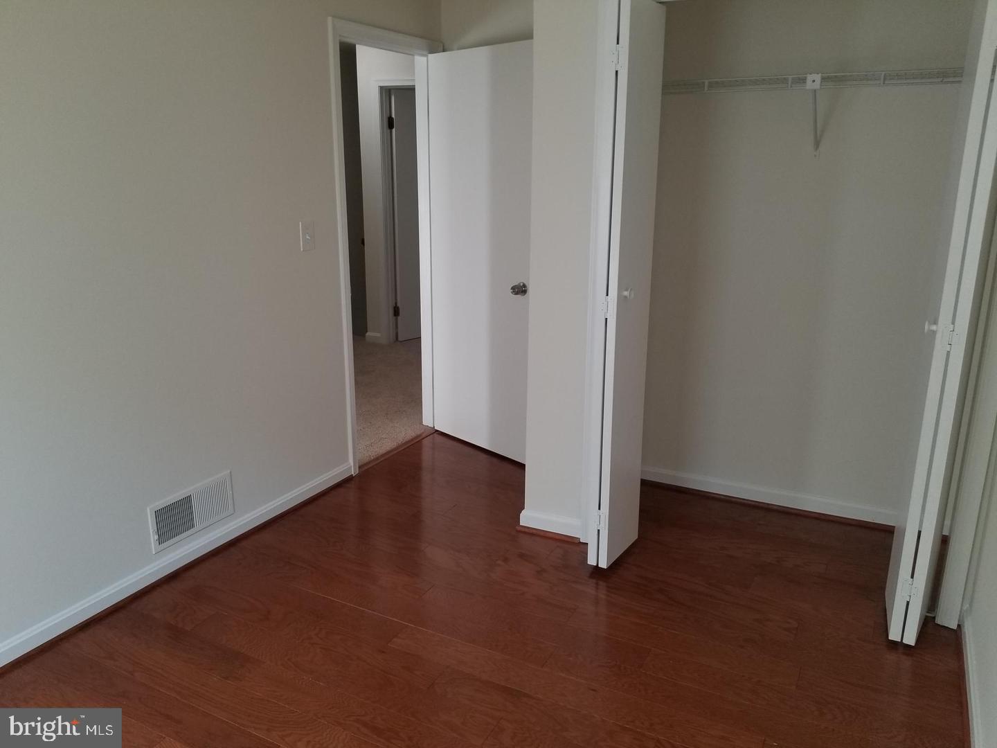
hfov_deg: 67.3
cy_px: 374
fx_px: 749
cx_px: 498
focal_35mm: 26
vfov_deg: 53.1
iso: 80
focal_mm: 4.25
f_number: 1.7
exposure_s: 1/40
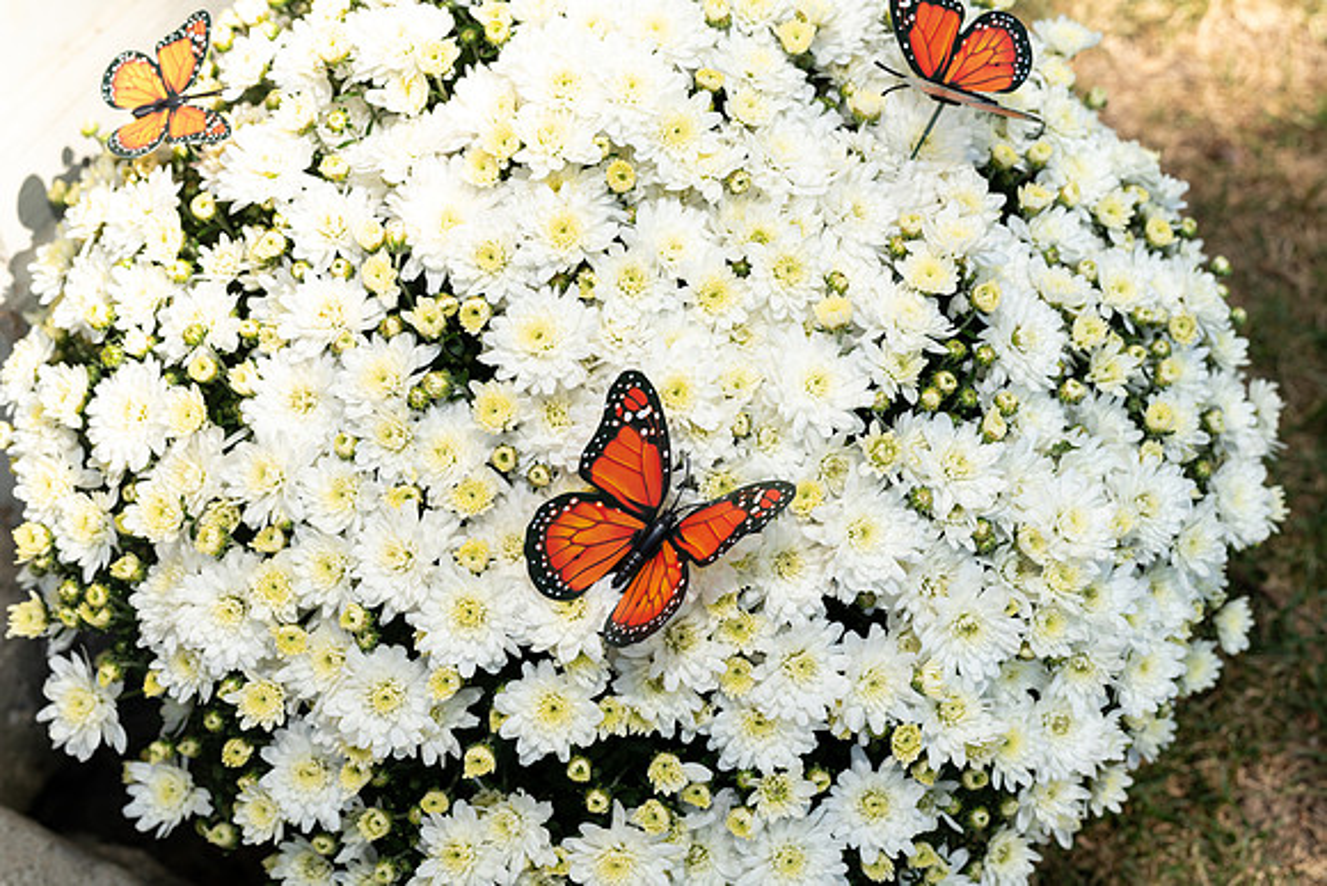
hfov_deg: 39.6
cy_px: 443
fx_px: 1843
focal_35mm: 50
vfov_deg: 27.0
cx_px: 664
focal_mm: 50
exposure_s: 1/125
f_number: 7.1
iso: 100
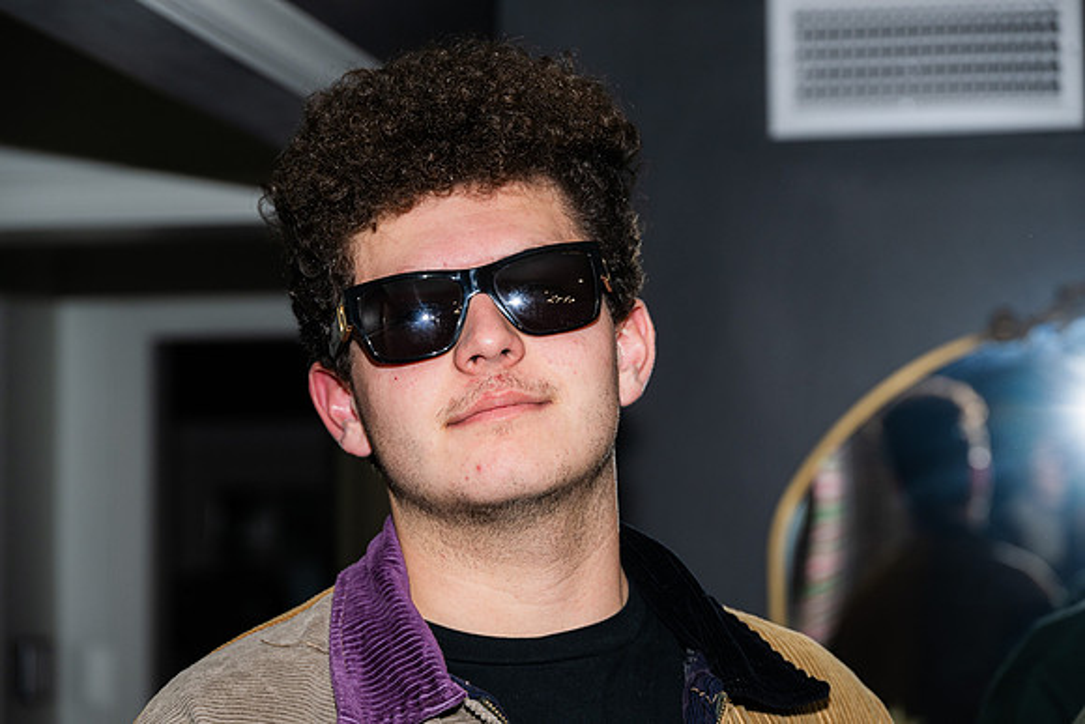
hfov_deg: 18.6
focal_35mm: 110
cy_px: 362
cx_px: 542
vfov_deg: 12.5
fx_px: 3316
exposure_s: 1/125
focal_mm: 110
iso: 400
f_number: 6.3
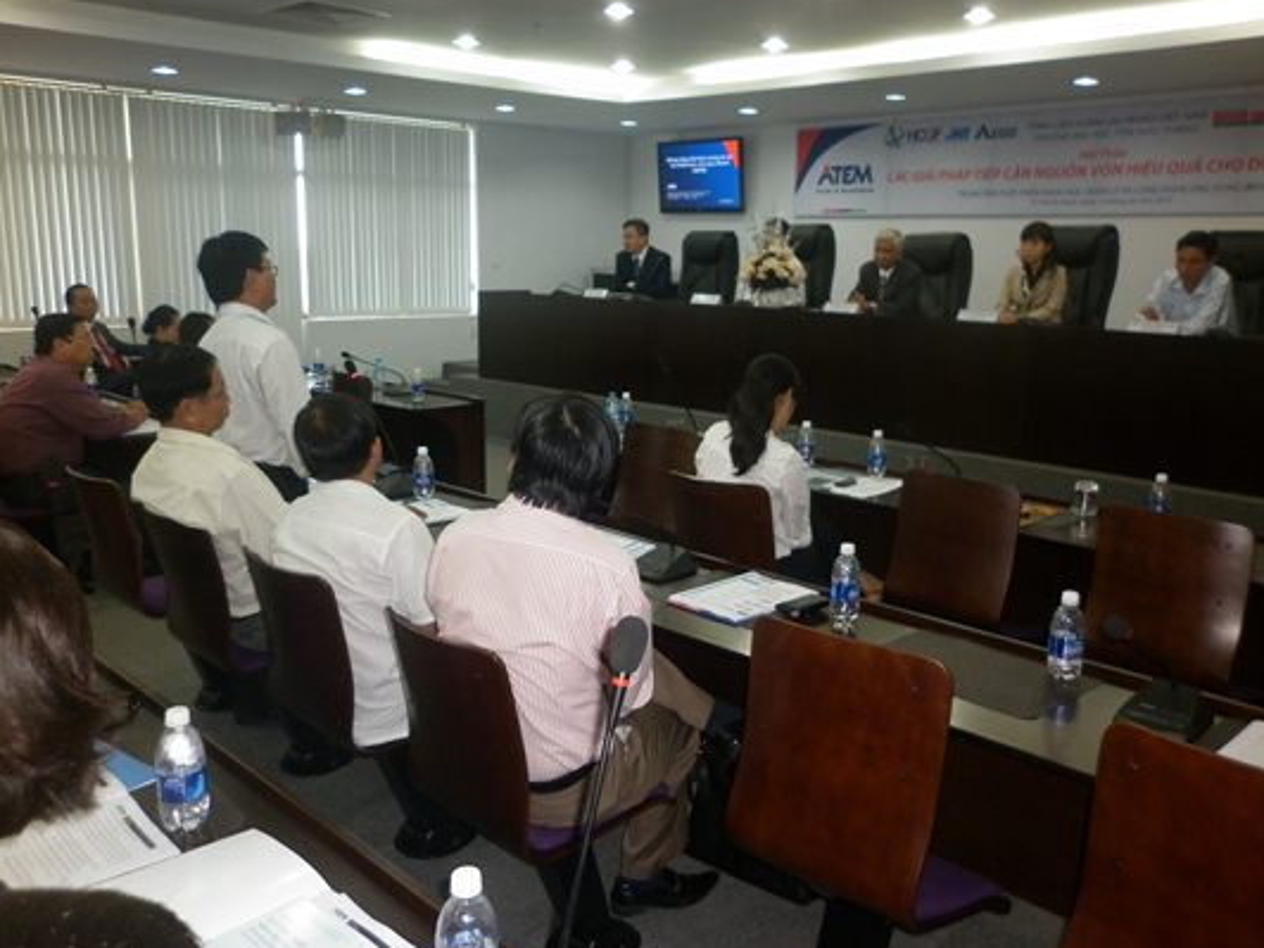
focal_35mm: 30
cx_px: 670
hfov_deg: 59.9
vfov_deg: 46.8
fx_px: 1095
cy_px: 492
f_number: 2.8
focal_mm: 5
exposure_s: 1/30
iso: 160
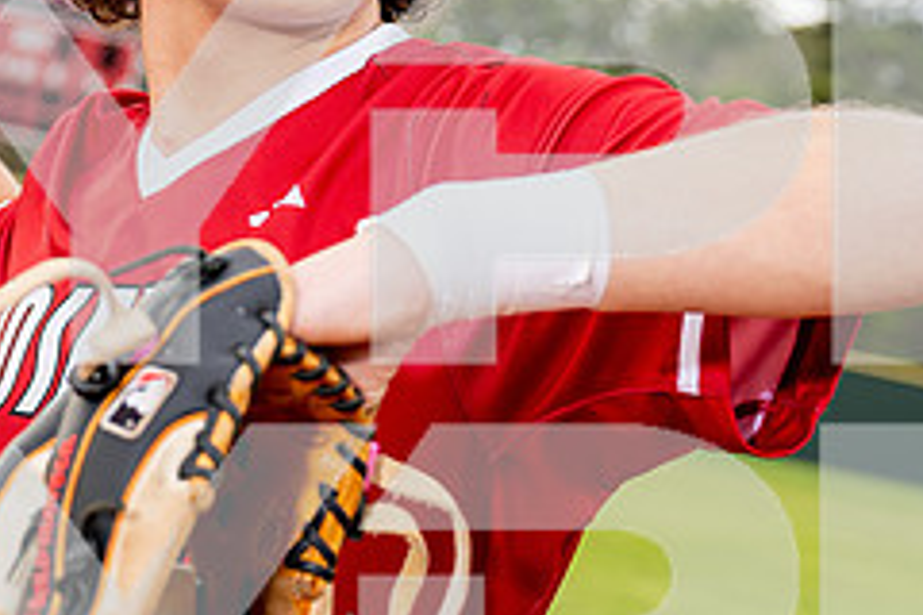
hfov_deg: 16.9
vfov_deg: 11.3
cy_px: 163
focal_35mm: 121
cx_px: 296
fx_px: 3102
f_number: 4
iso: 100
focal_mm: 50
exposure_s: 1/250
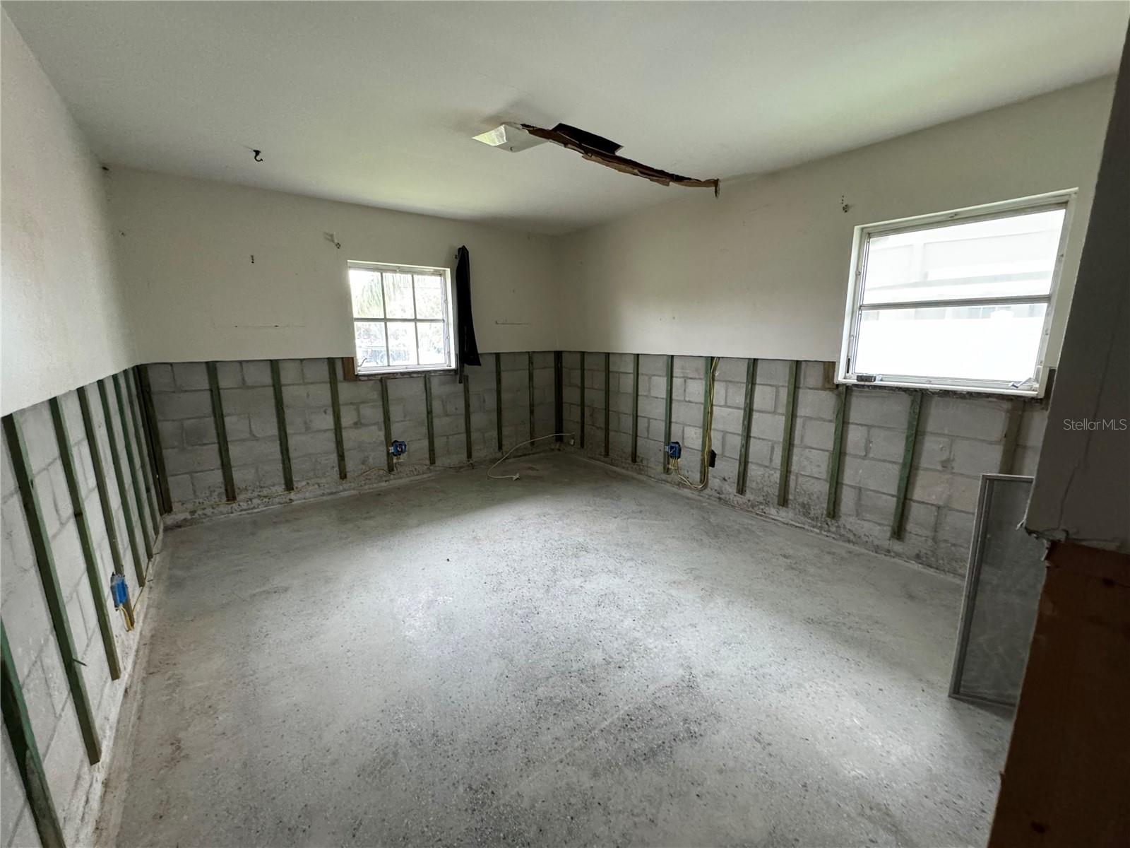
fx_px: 457
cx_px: 565
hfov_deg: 102.1
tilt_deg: -11.9
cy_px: 424
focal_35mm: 14
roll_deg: +0.4
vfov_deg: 85.7
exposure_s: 1/60
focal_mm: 2.22
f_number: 2.2
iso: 640
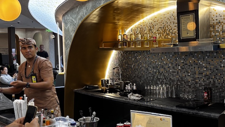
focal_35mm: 49
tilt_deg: -3.5
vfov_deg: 24.4
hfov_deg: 41.9
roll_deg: +0.5
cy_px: 68
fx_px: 292
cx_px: 134
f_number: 1.6
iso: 100
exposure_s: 1/50
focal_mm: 5.96
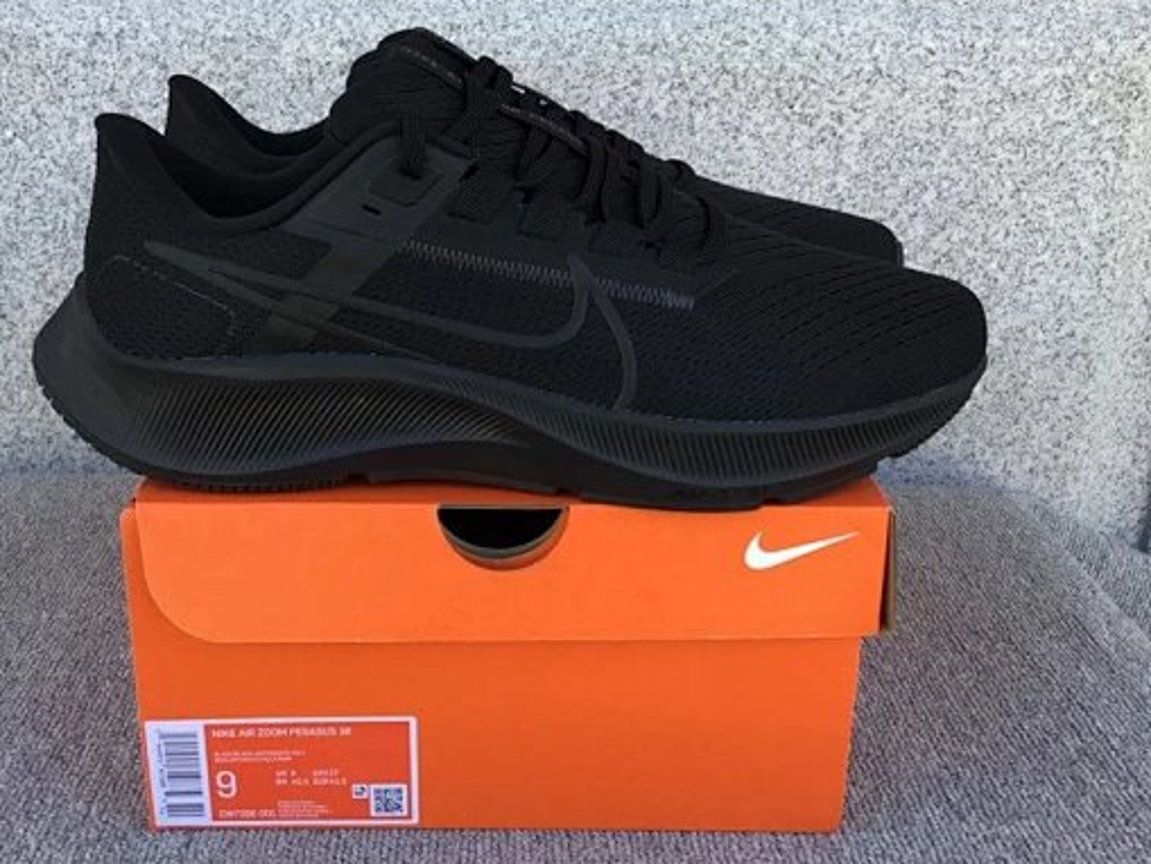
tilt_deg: -19.3
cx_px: 497
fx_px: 1297
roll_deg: -0.3
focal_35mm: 39
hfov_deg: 47.7
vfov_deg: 36.8
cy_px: 412
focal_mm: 3.3
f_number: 2.4
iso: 32
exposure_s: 1/100
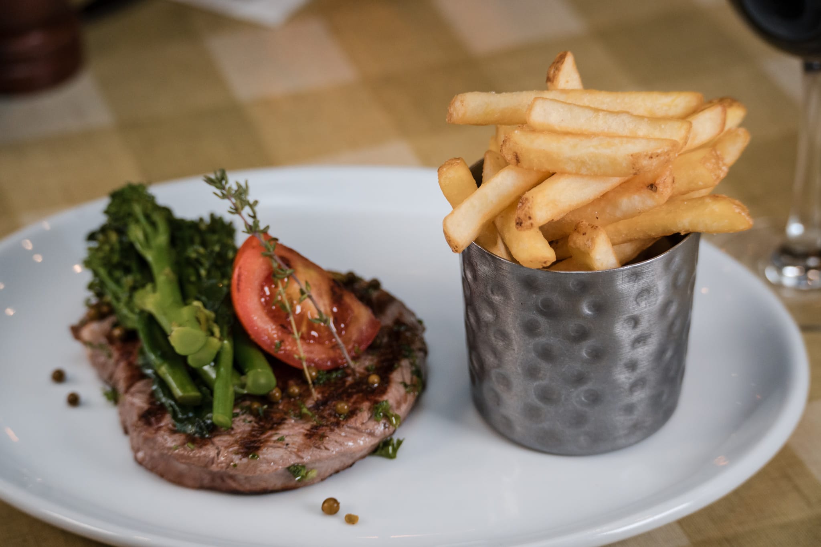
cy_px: 271
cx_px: 407
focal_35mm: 121
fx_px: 2755
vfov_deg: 11.3
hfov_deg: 17.0
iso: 1600
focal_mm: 117
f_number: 5.6
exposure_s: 1/640
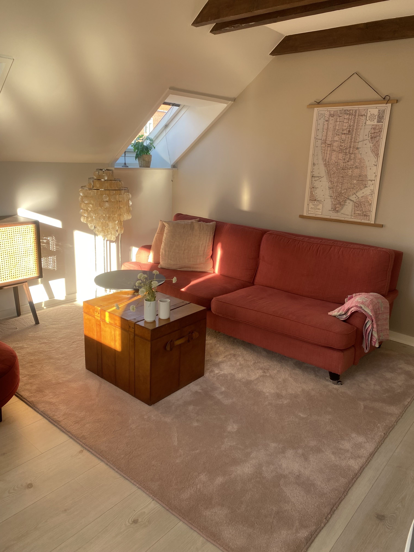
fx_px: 415
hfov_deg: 53.1
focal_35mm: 26
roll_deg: -2.3
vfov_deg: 67.3
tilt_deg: -15.4
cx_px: 207
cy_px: 276
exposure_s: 1/122
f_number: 1.8
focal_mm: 4.25
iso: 40
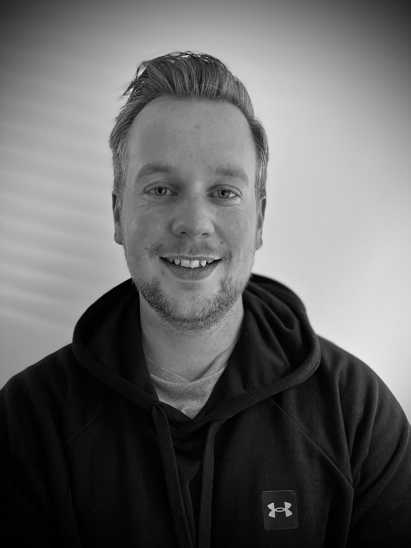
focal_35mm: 26
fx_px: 412
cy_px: 274
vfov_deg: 67.3
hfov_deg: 53.1
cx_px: 206
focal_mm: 5.1
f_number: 1.6
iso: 160
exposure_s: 1/50
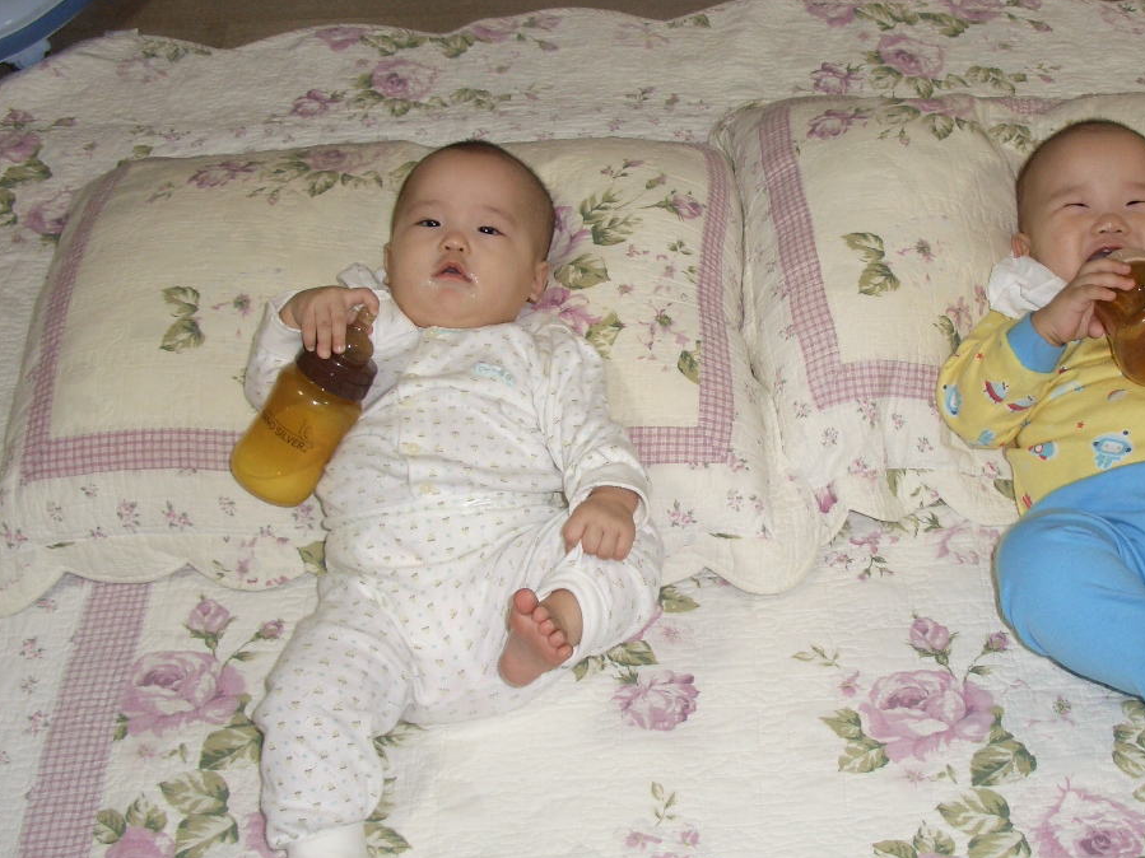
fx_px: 1554
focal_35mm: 47
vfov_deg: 30.9
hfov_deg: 40.0
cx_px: 745
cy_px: 415
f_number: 2.8
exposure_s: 1/60
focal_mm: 7.1
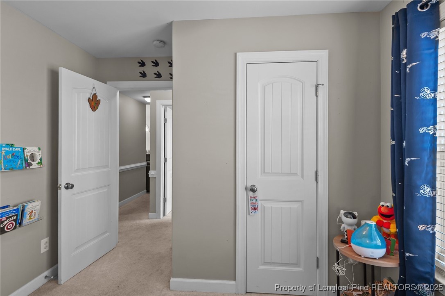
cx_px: 222
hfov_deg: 96.8
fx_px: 198
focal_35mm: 16
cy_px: 148
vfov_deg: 73.6
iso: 400
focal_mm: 16
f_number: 4
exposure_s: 1/30
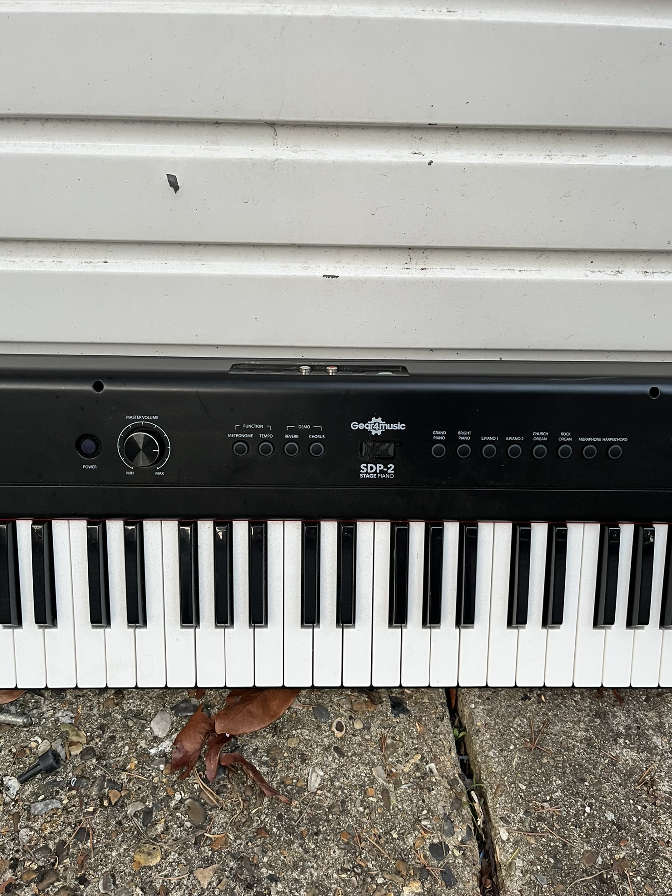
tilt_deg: -34.4
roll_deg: -1.2
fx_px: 699
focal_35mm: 27
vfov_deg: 65.3
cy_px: 441
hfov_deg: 51.4
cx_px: 336
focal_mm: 5.1
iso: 125
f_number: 1.6
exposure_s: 1/81
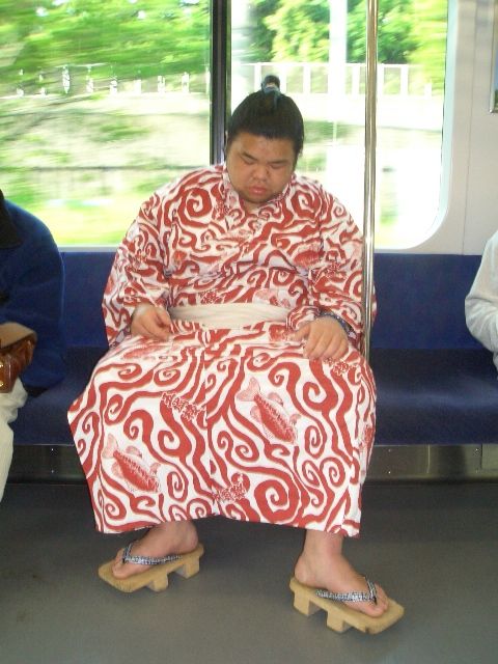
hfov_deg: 39.7
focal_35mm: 36
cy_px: 332
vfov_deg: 51.4
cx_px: 249
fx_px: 691
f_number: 4
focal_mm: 4.8
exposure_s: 1/40
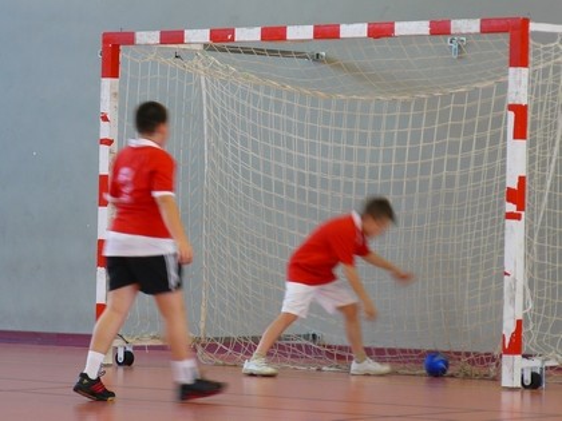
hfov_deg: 10.4
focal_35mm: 190
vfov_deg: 7.8
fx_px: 3085
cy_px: 210
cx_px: 281
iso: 100
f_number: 3.3
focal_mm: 31.6
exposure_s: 1/30
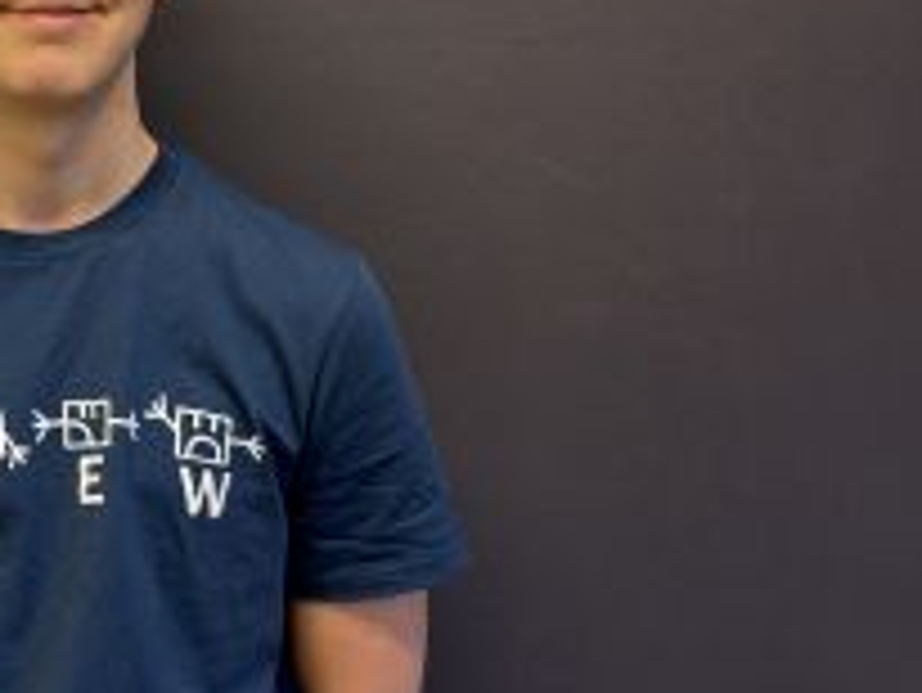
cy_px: 198
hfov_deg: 30.5
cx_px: -67
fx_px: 1519
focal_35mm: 57
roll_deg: +0.0
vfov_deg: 25.5
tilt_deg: -1.5
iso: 80
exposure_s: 1/50
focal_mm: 5.96
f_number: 1.6
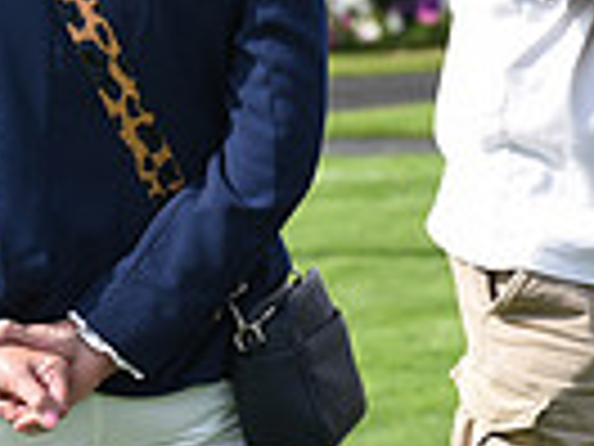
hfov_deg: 3.7
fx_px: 9043
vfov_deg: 2.8
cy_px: 218
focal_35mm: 527
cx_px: 1202
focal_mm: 125
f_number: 6.3
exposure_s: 1/800
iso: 400
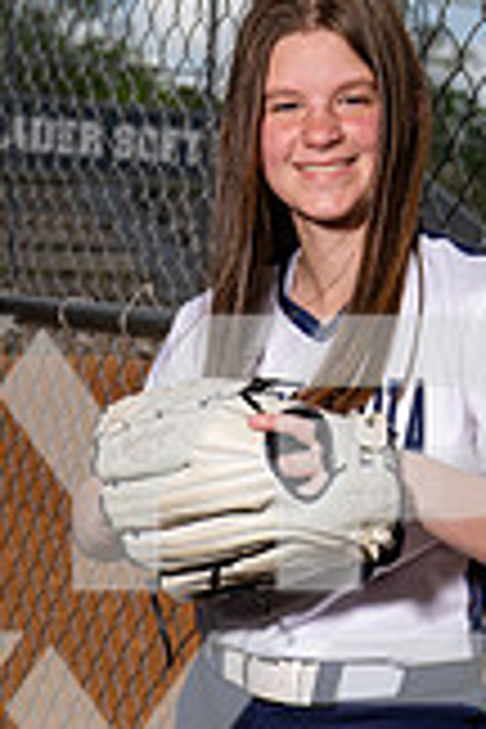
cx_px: 234
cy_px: 774
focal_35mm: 89
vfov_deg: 21.8
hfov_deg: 15.4
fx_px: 1802
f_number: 4
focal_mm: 32
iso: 100
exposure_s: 1/1250
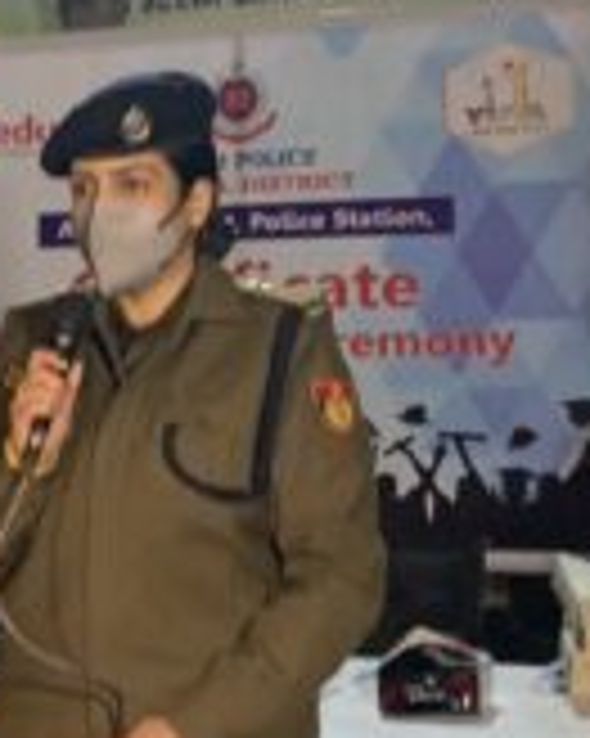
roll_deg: -1.4
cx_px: 153
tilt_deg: -0.9
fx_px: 2600
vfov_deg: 16.2
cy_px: 279
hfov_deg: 12.9
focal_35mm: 119
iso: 200
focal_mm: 4.25
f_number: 1.8
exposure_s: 1/50
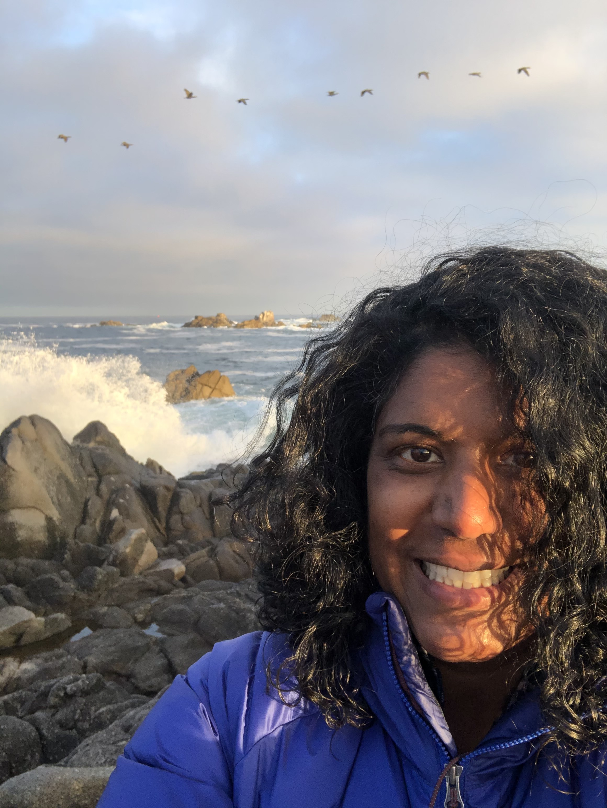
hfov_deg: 44.2
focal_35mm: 32
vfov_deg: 56.8
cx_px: 304
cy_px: 404
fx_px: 747
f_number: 2.2
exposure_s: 1/270
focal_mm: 2.87
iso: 20
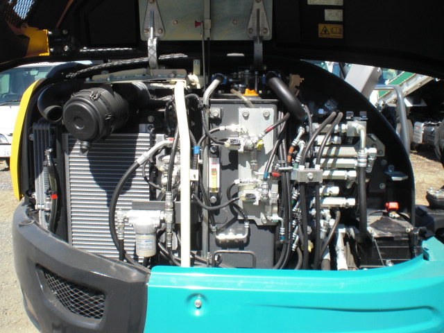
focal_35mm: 38
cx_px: 222
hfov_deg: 49.0
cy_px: 166
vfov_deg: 37.7
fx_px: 487
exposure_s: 1/200
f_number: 5.6
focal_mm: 6.3
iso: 64
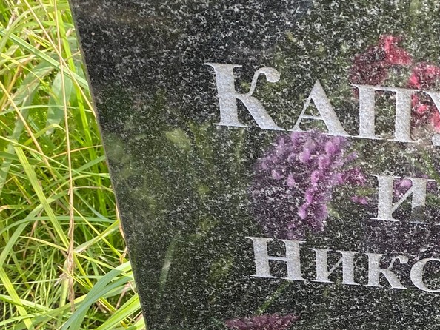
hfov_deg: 28.4
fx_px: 801
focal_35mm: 63
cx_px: 462
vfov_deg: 22.6
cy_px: 314
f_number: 1.8
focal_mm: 4.25
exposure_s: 1/171
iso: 32
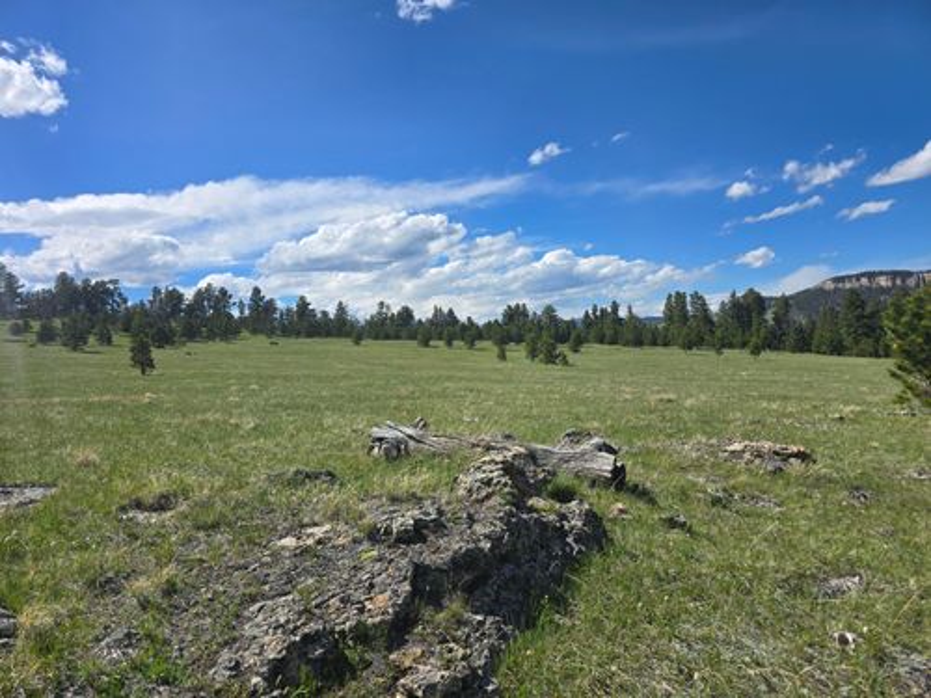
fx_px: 619
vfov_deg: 58.9
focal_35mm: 23
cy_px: 349
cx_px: 466
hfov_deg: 73.9
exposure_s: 1/1151
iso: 12
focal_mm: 6.3
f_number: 1.7
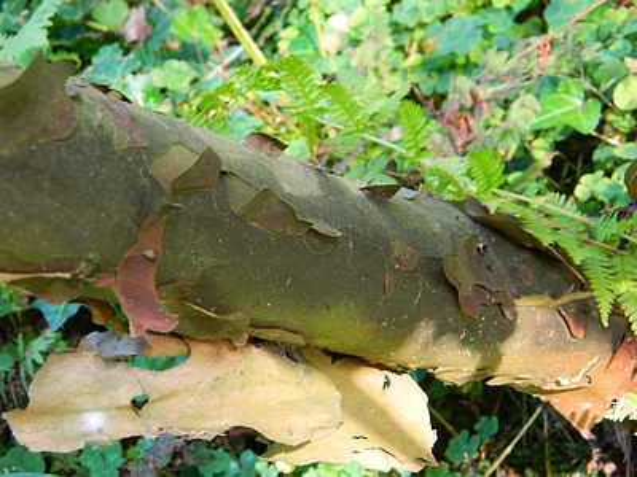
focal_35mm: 103
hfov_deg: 19.1
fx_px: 1895
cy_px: 238
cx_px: 318
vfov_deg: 14.4
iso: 220
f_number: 4.5
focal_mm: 18.6
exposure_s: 1/60
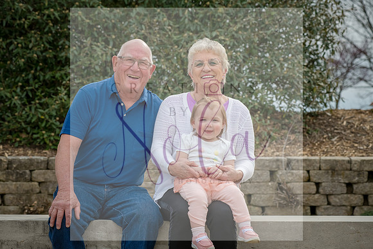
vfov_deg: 13.7
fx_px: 1036
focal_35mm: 100
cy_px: 124
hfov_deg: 20.4
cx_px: 186
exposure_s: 1/640
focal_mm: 100
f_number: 8
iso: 400
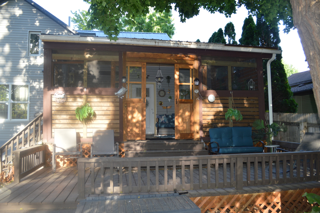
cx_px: 160
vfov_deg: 47.9
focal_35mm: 27
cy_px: 106
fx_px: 240
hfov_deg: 67.4
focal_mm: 18
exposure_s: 1/125
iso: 220
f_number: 4
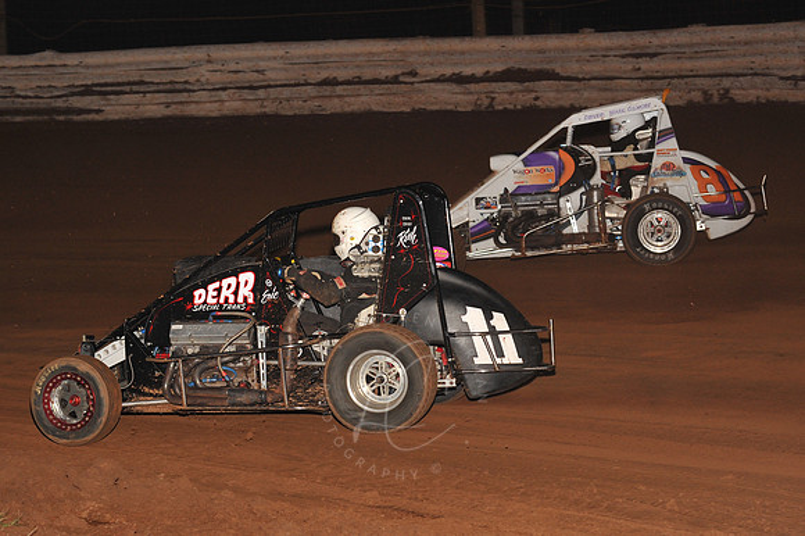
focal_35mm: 105
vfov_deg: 13.0
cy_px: 268
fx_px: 2346
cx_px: 402
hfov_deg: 19.5
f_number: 6.3
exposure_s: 1/320
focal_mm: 105
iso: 1250
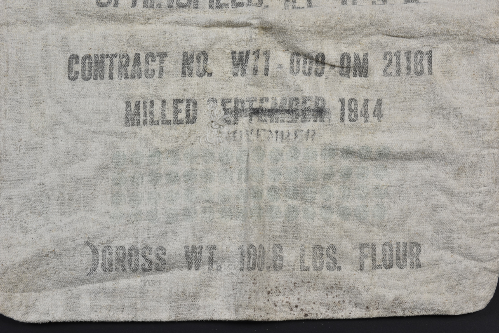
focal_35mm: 62
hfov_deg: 32.4
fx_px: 860
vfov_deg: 21.9
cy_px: 166
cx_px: 250
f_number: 18
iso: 200
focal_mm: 62
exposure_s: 1/80
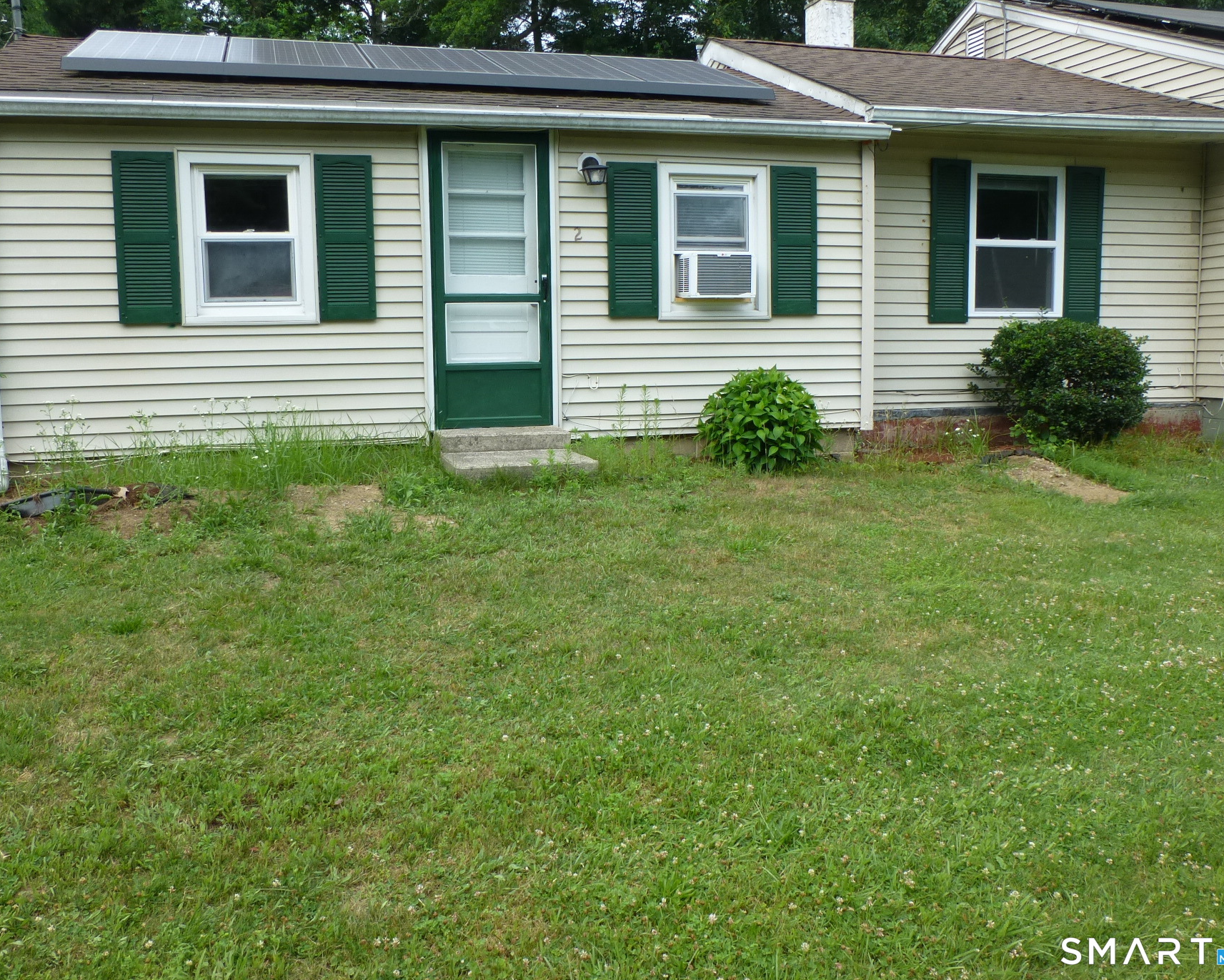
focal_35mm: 28
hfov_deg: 62.1
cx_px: 552
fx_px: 1014
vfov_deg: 51.4
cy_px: 432
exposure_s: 1/200
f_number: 4
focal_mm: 4.3
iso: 100
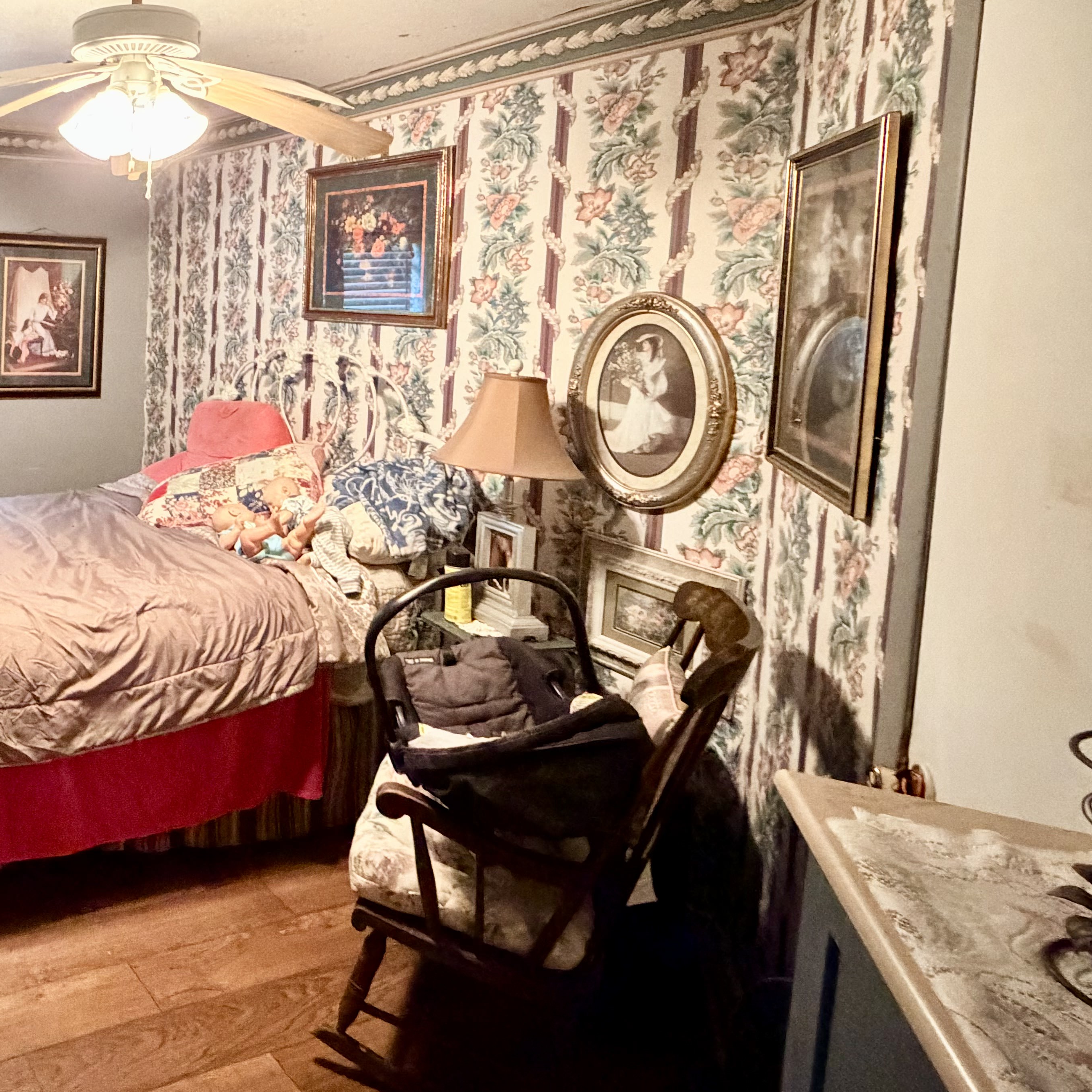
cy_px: 359
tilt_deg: -4.2
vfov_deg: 59.5
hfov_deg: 49.7
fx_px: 928
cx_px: 0
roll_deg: -0.9
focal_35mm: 26
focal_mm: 2.22
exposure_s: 1/40
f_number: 2.2
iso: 1600
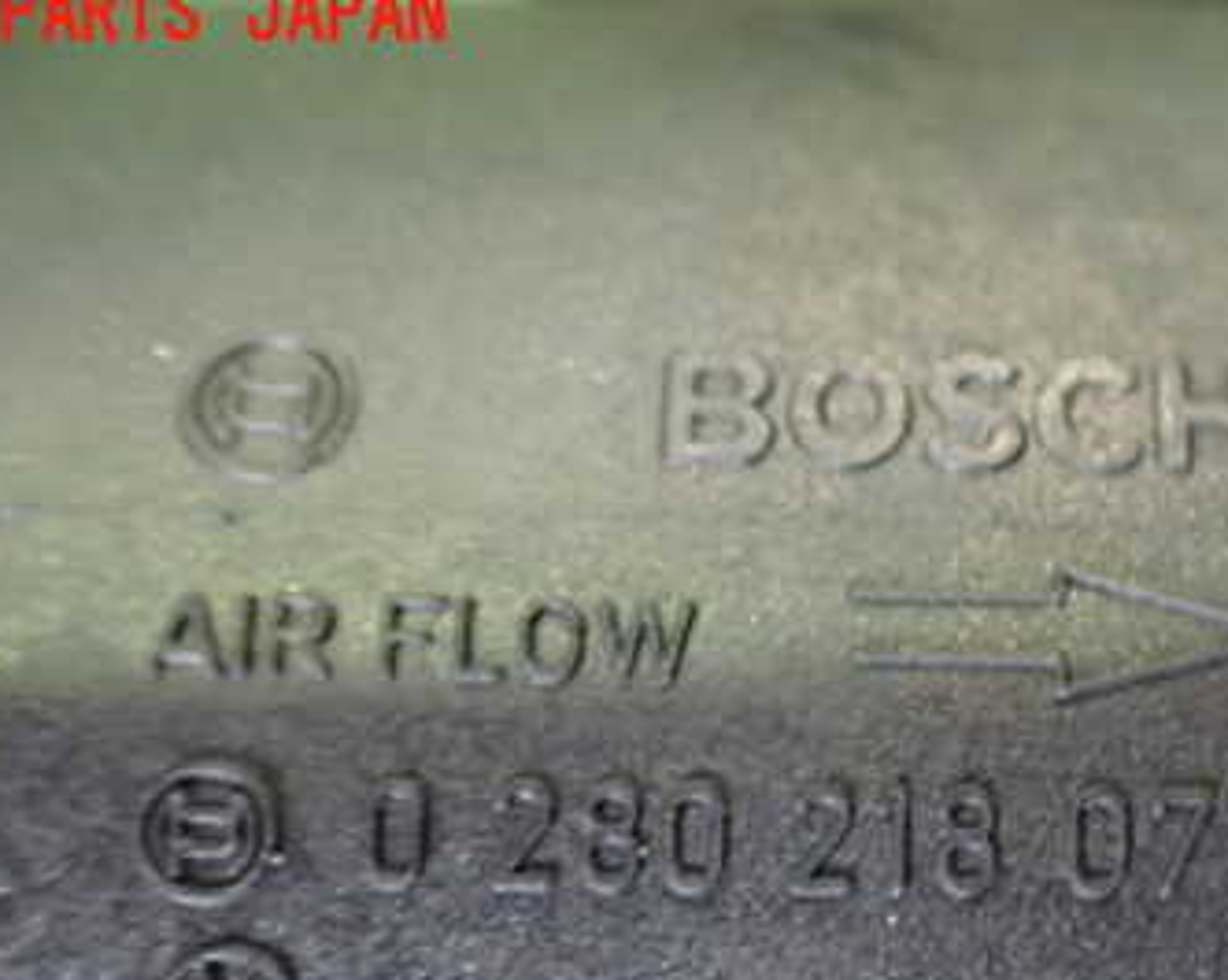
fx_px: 1925
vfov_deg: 27.9
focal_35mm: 53
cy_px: 802
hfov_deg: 34.8
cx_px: 884
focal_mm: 5.4
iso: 1000
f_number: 2.3
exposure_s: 1/30
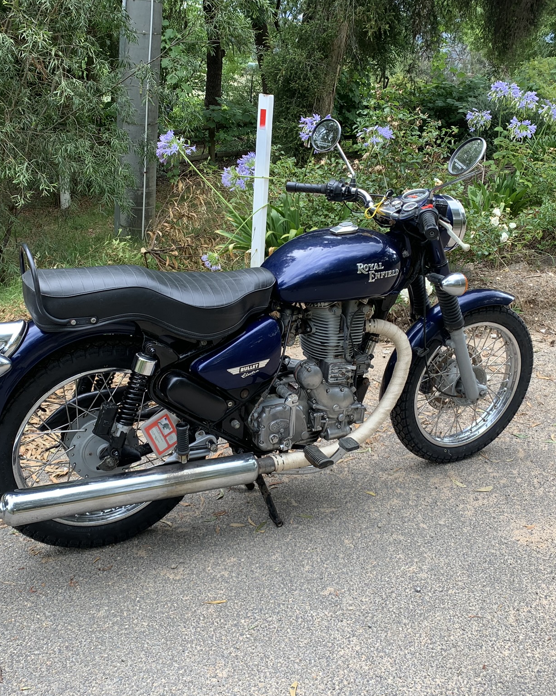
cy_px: 348
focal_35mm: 34
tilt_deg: -25.8
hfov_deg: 43.3
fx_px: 699
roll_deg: -6.4
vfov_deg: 52.8
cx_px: 265
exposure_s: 1/132
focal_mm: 4.25
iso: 25
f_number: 1.8
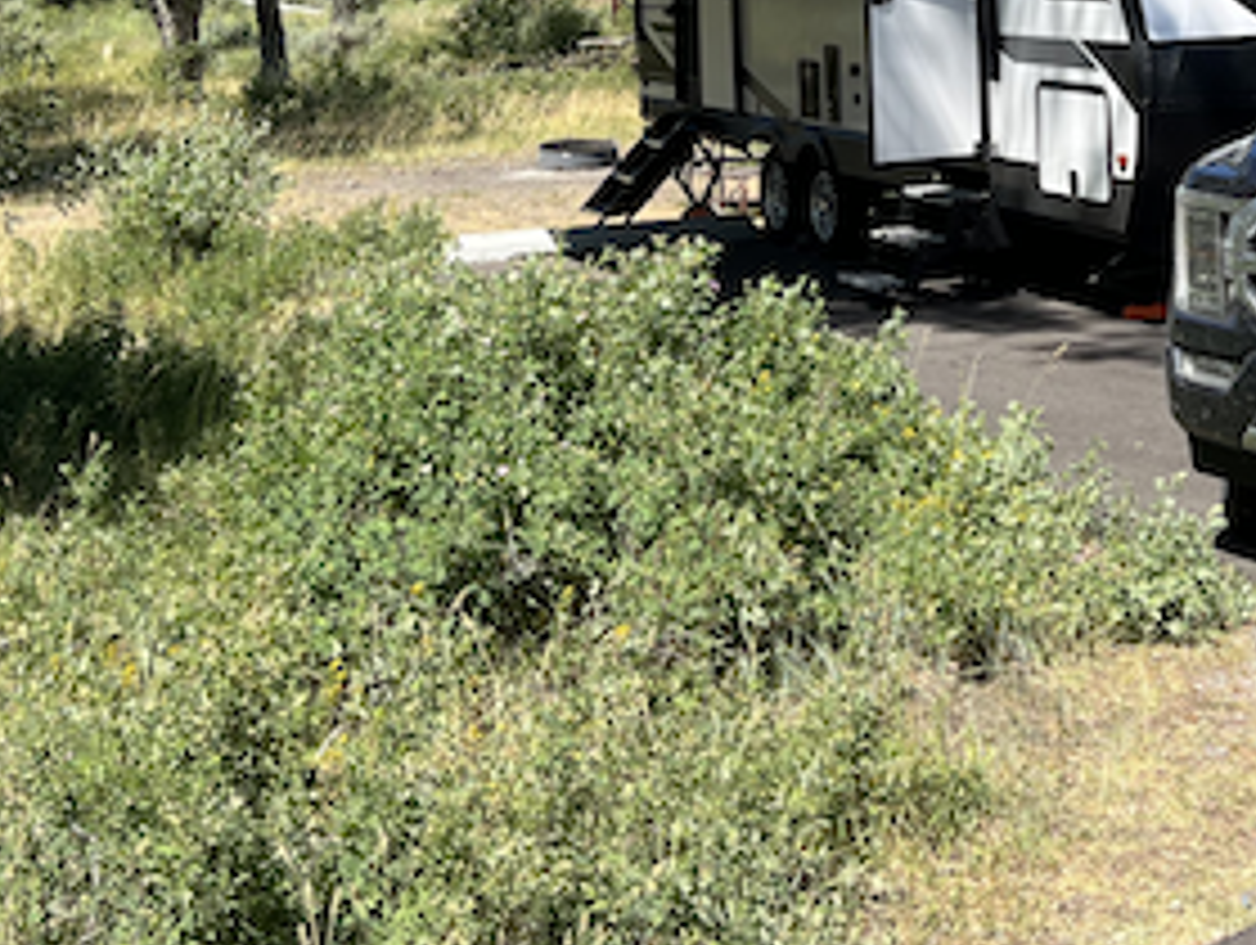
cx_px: 923
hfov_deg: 25.7
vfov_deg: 18.7
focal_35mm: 75
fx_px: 2725
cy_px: -178
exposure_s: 1/2571
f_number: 1.5
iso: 50
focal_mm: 5.7
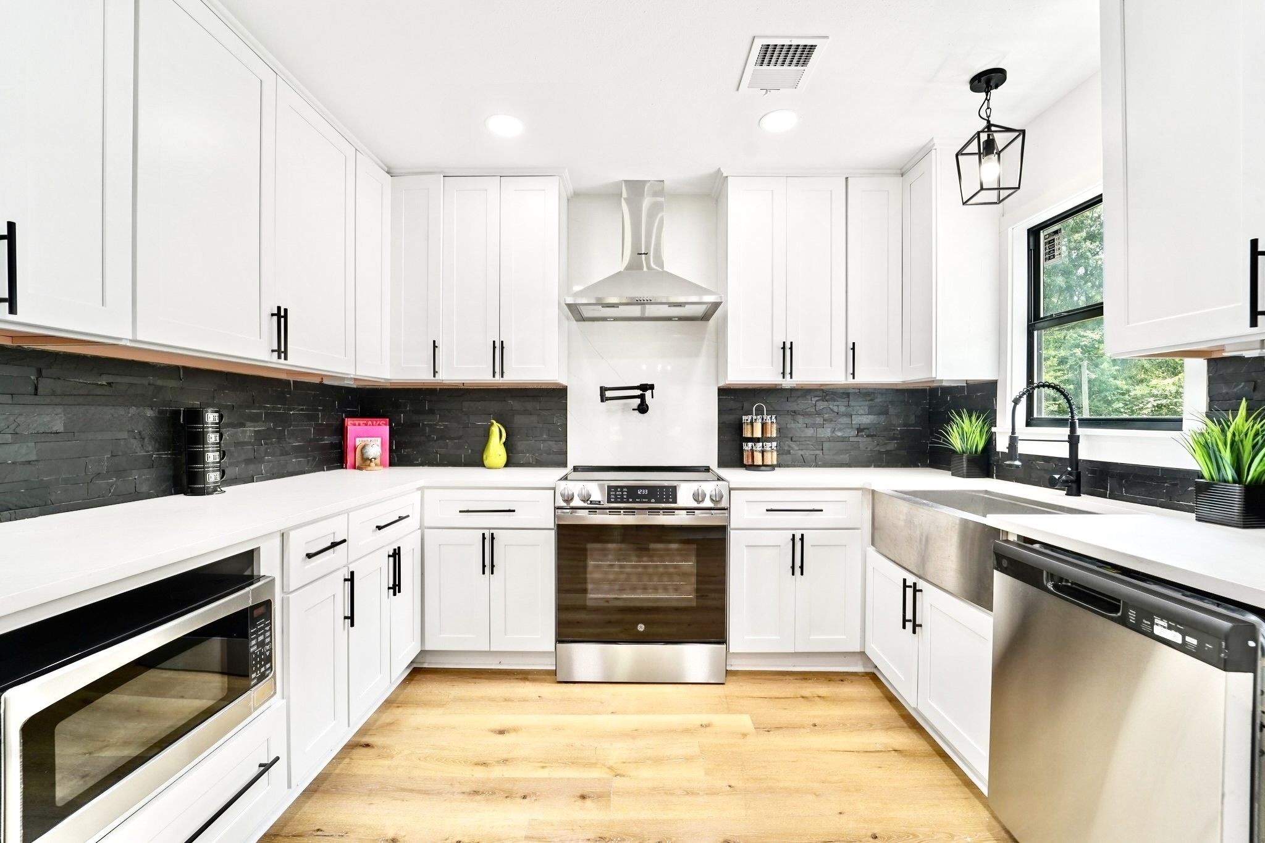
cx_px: 632
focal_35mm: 14
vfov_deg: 81.2
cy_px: 422
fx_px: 492
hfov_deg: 104.3
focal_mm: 14
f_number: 8
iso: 500
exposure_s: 1/80
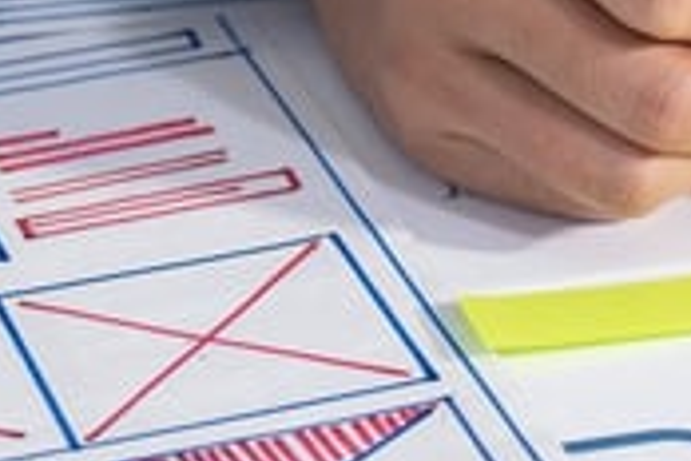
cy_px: 89
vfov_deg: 4.9
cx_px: 691
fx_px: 5350
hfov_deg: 7.4
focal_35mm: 279
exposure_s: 1/320
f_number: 3.2
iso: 400
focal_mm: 40.4
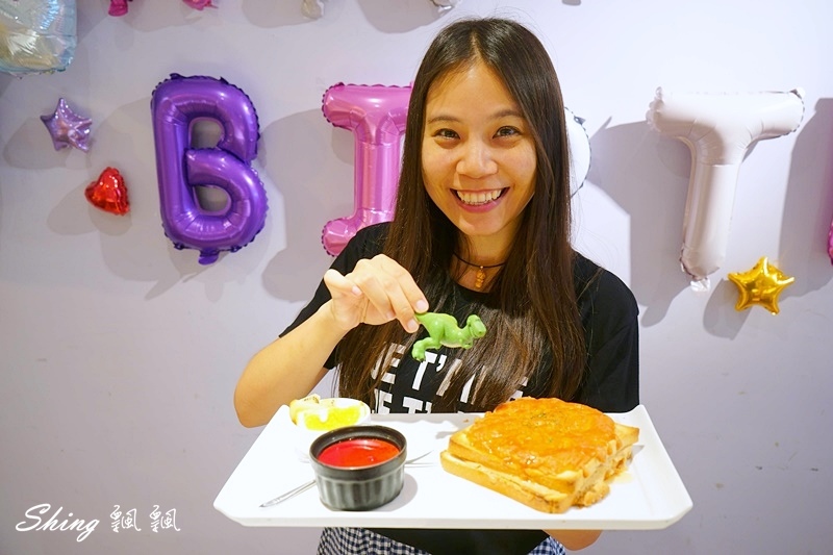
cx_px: 416
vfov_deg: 43.6
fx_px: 694
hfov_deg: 61.9
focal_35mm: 30
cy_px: 278
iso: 1000
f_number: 5.6
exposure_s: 1/30
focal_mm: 30
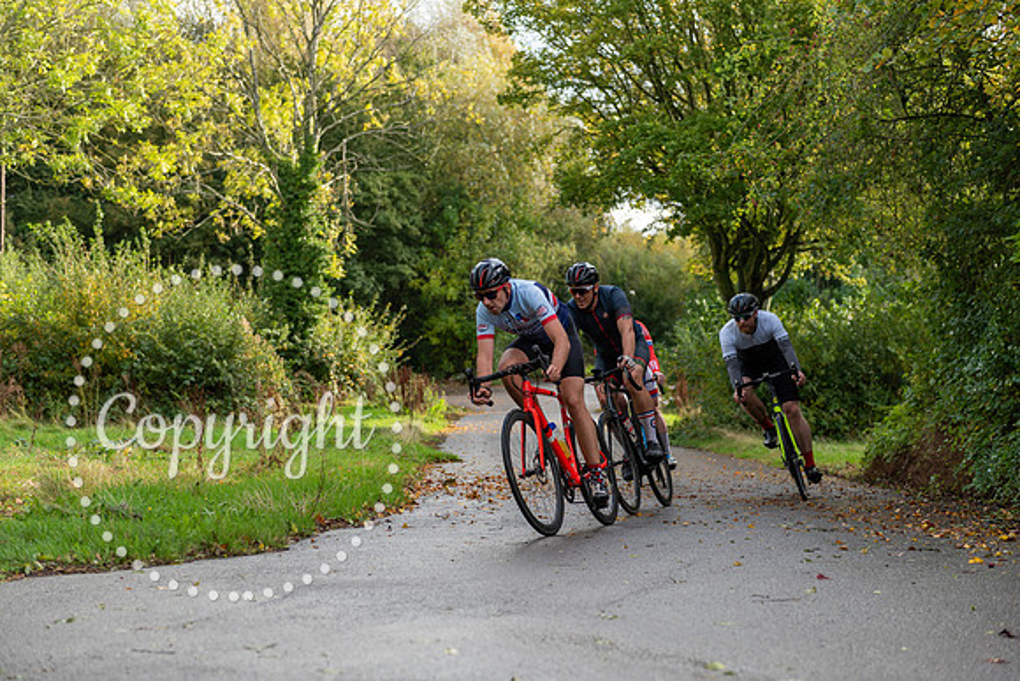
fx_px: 1757
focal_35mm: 62
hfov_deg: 32.4
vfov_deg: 21.9
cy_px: 340
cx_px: 510
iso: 200
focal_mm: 62
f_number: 3.2
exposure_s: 1/500
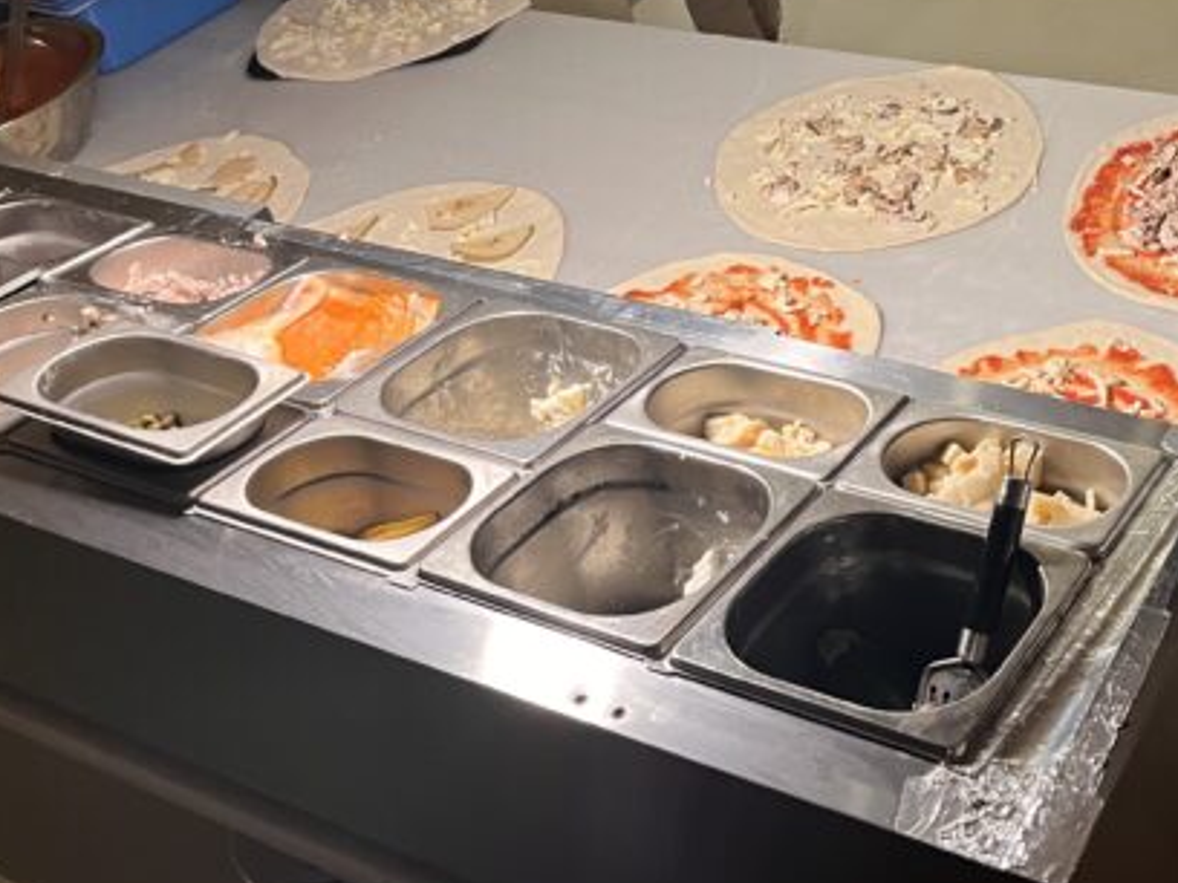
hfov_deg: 36.6
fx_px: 1702
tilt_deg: -35.2
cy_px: 206
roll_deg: +10.6
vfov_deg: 28.6
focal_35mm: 50
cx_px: 980
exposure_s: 1/50
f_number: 1.6
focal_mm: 5.1
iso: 200
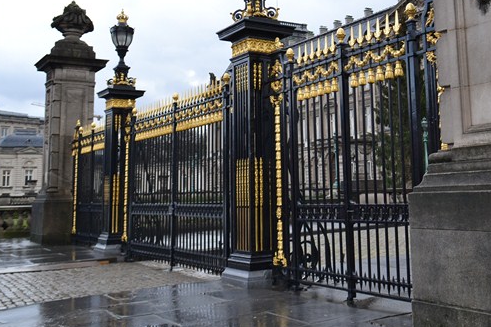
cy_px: 94
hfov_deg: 44.1
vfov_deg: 30.1
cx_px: 308
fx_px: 600
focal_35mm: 44
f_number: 5.6
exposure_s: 1/125
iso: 250
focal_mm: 18
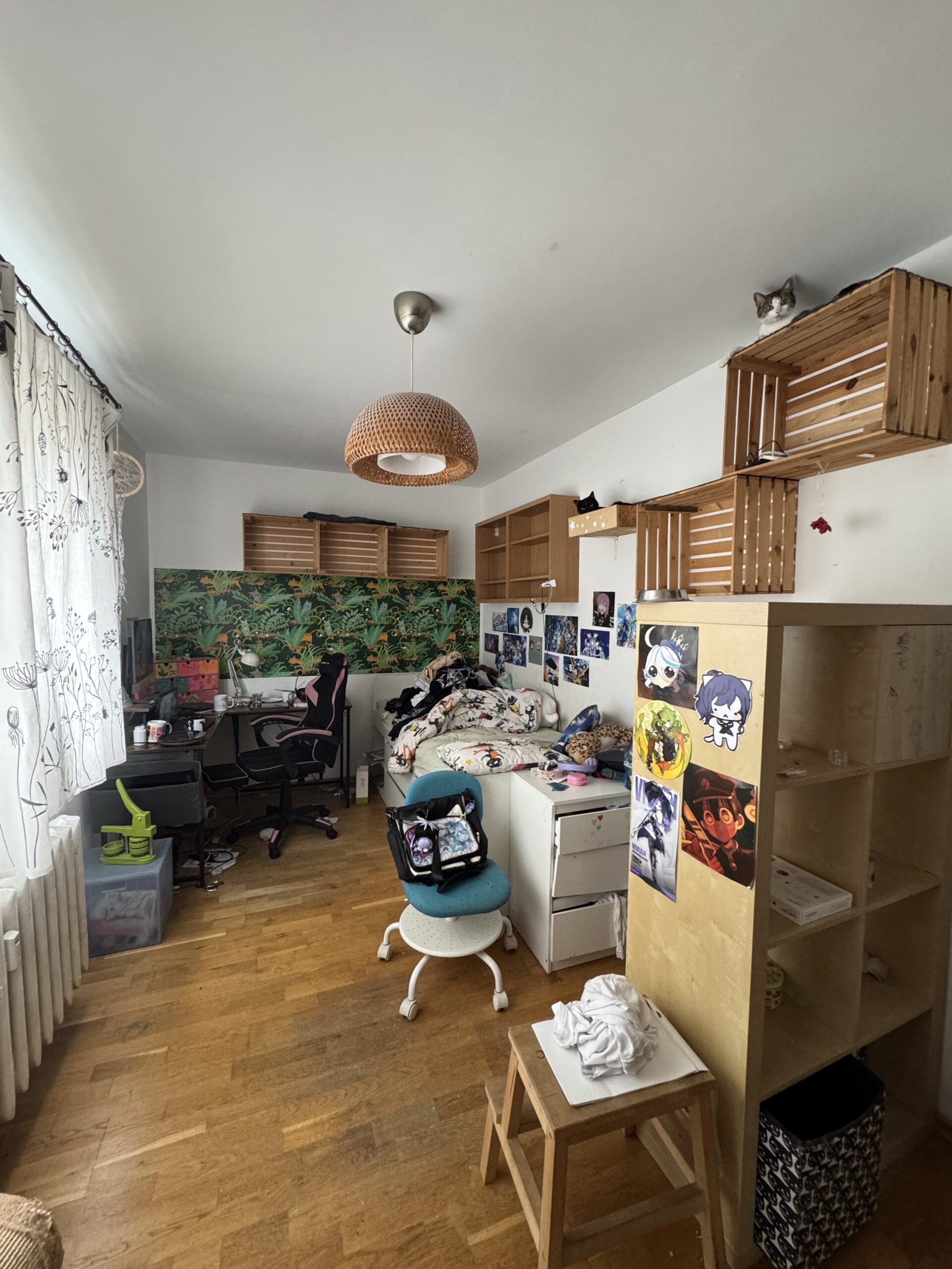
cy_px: 634
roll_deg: +0.8
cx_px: 476
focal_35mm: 14
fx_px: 513
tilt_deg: -4.2
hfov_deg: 85.7
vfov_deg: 102.1
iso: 400
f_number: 2.2
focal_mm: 2.22
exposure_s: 1/60
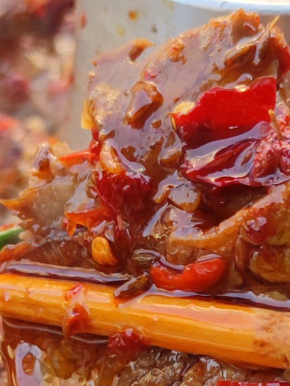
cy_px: 321
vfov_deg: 11.1
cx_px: 147
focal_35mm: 178
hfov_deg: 8.3
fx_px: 1988
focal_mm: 6.72
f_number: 1.69
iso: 50
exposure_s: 1/286
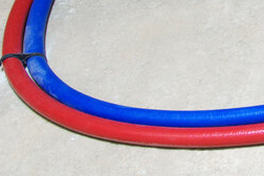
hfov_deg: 13.0
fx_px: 1049
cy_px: -137
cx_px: 467
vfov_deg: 9.2
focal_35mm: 143
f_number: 5.6
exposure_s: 1/160
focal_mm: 24
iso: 200
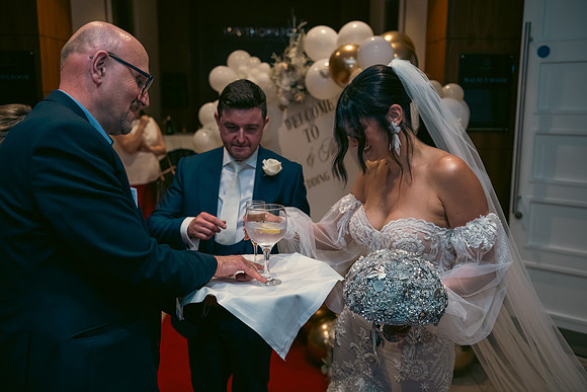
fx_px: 571
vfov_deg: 37.9
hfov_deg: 54.4
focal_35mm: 35
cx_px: 294
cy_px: 196
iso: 800
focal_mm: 35
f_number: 3.5
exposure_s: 1/160
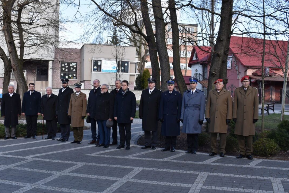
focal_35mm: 40
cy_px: 88
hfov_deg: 48.5
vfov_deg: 33.4
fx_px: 321
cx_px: 141
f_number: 8
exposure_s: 1/100
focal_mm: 24
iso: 100
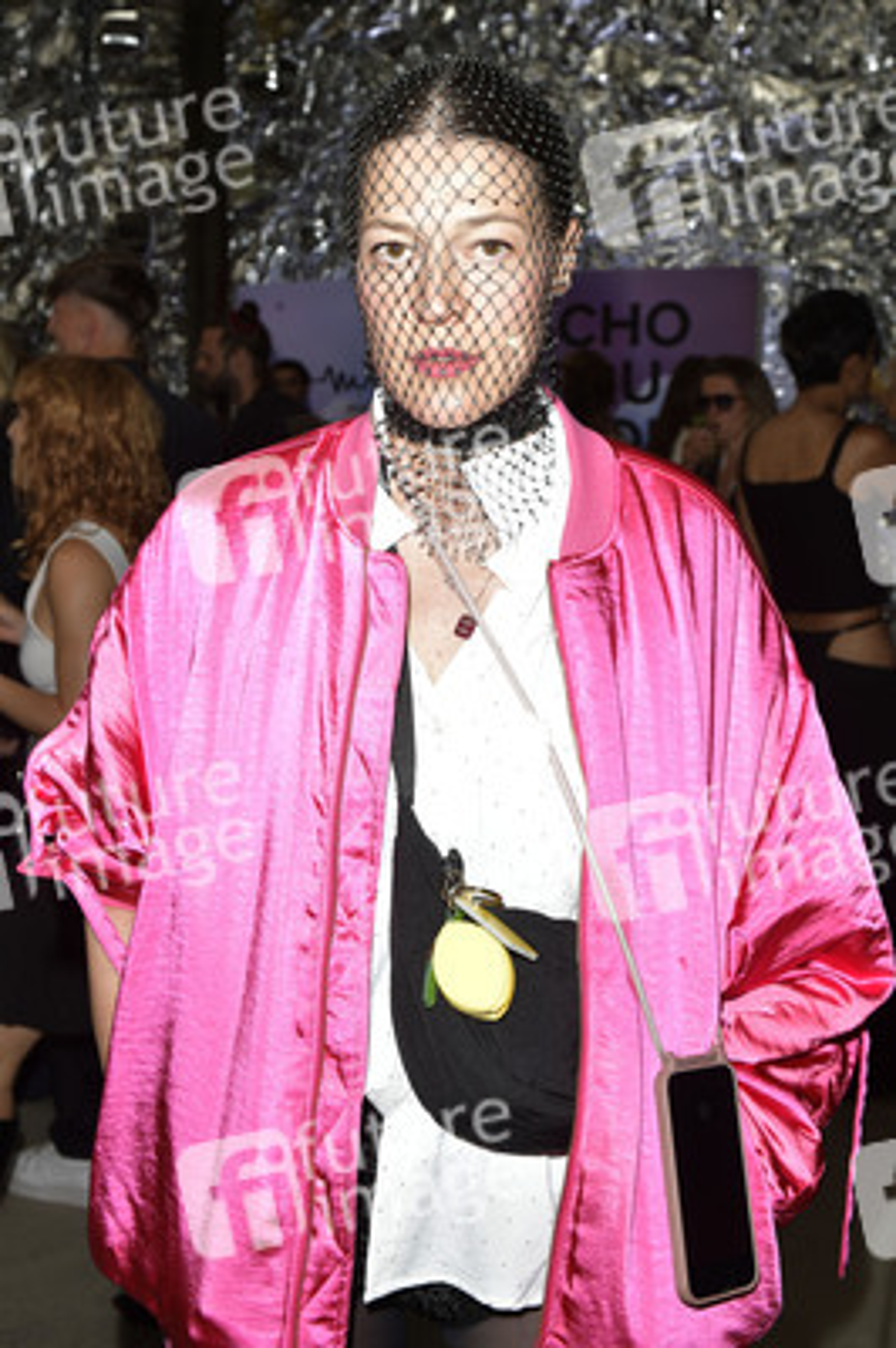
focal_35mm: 45
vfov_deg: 43.6
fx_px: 1683
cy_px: 674
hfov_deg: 29.8
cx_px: 448
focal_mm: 38
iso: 400
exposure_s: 1/250
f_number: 8
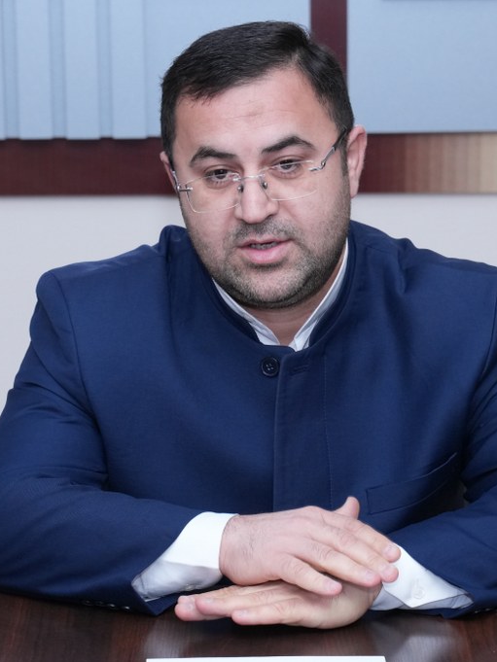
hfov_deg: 10.0
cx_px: 257
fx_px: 2851
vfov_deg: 13.2
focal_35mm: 149
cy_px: 331
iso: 1600
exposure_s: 1/200
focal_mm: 69
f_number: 5
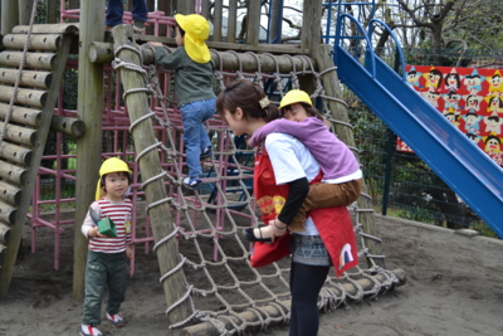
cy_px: 168
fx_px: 629
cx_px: 252
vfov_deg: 29.9
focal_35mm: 45
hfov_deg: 43.6
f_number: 4.5
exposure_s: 1/200
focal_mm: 30
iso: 100
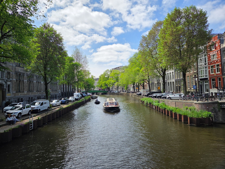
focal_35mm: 23
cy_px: 84
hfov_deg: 73.9
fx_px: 149
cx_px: 112
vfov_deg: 58.9
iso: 80
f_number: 1.8
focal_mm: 5.4
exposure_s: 1/7891
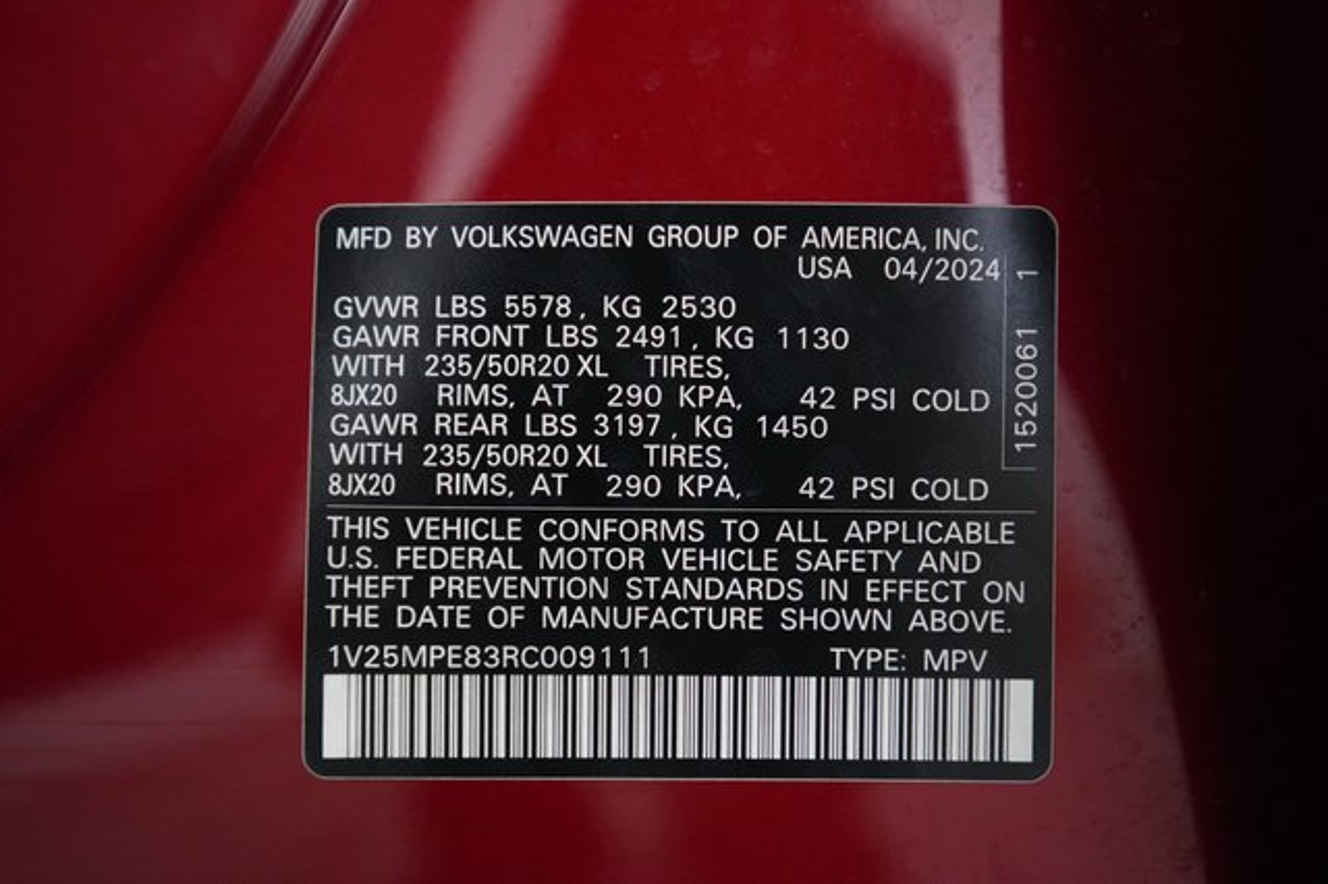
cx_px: 664
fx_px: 1032
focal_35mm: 28
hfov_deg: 65.5
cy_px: 442
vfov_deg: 46.4
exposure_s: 1/160
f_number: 2.8
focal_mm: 28
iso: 6400
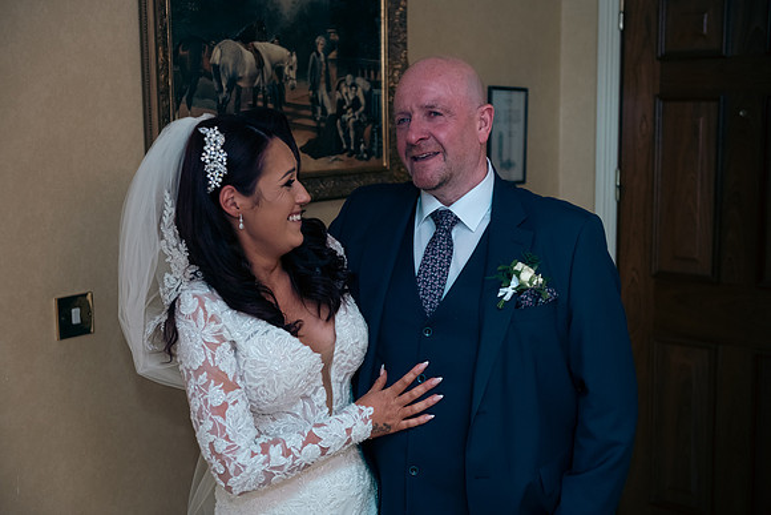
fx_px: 1114
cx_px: 386
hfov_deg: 38.2
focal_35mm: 52
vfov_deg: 26.0
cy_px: 258
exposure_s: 1/160
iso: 640
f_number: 3.5
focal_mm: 52
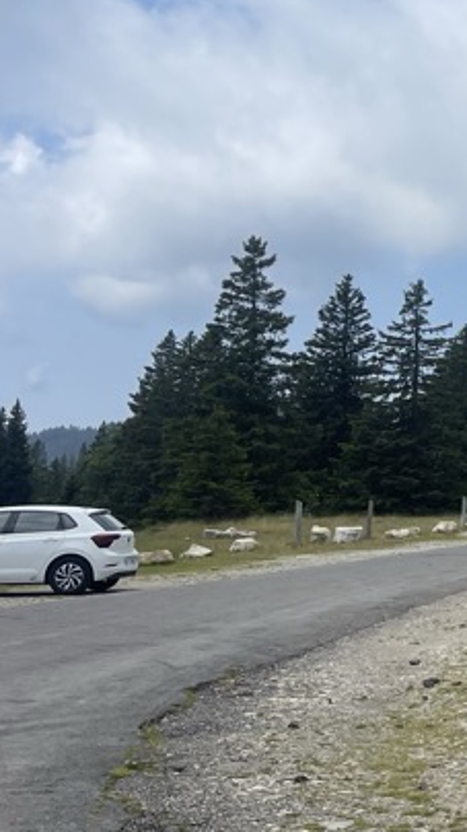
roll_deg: -0.9
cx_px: 955
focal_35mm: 69
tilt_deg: +5.0
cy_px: 251
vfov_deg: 30.3
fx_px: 1520
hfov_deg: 14.3
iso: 32
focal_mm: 5.1
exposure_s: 1/5128
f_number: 1.6
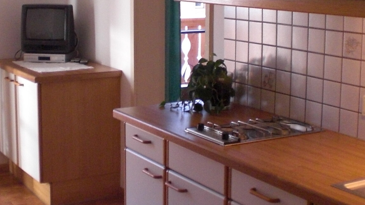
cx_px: 168
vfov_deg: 17.4
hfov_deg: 30.6
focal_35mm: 69
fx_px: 668
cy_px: 65
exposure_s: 1/100
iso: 400
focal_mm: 6.3
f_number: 3.1
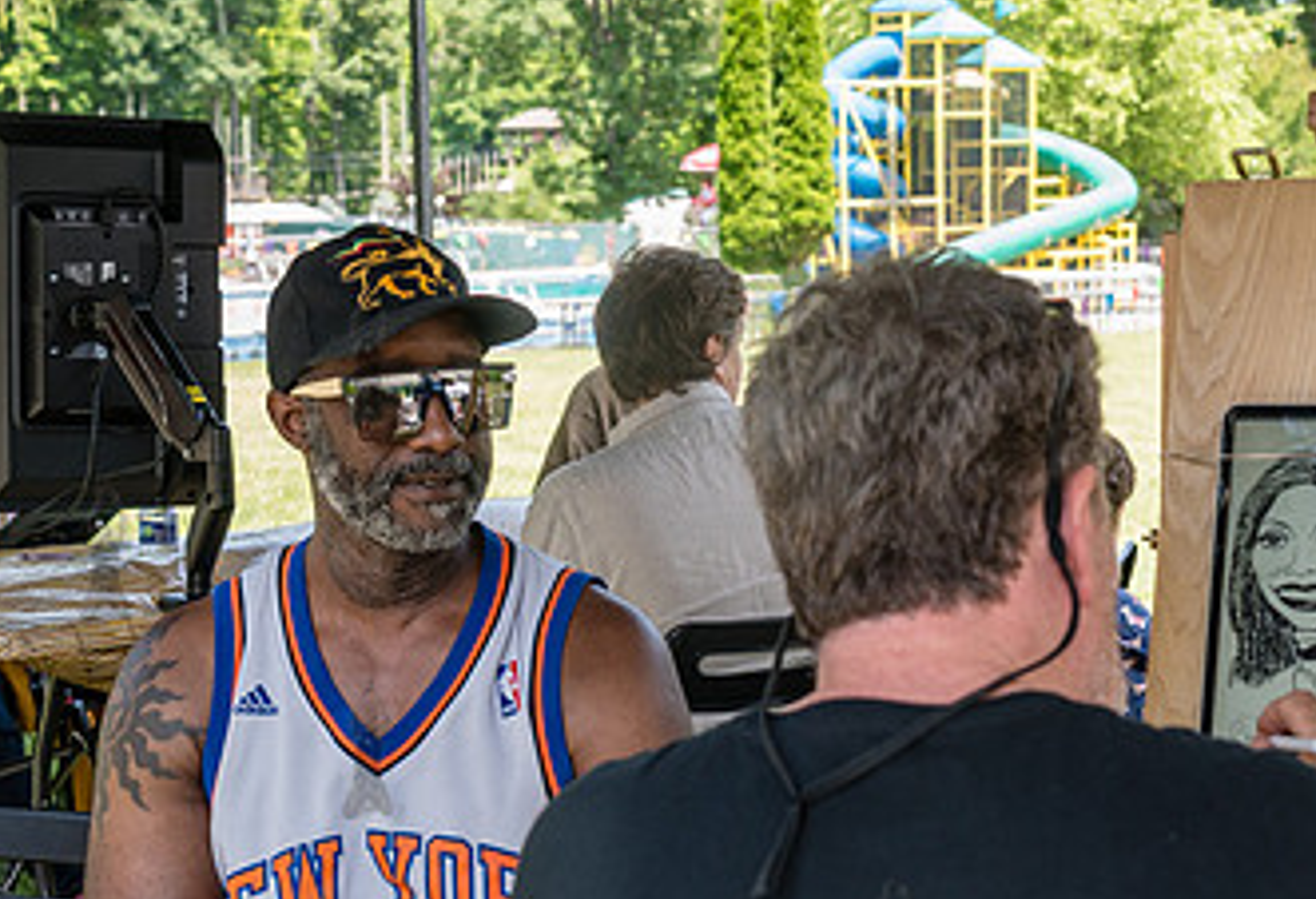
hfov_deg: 29.4
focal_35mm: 68
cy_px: 490
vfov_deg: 20.3
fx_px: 2504
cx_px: 771
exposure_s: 1/500
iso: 400
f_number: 4.5
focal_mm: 35
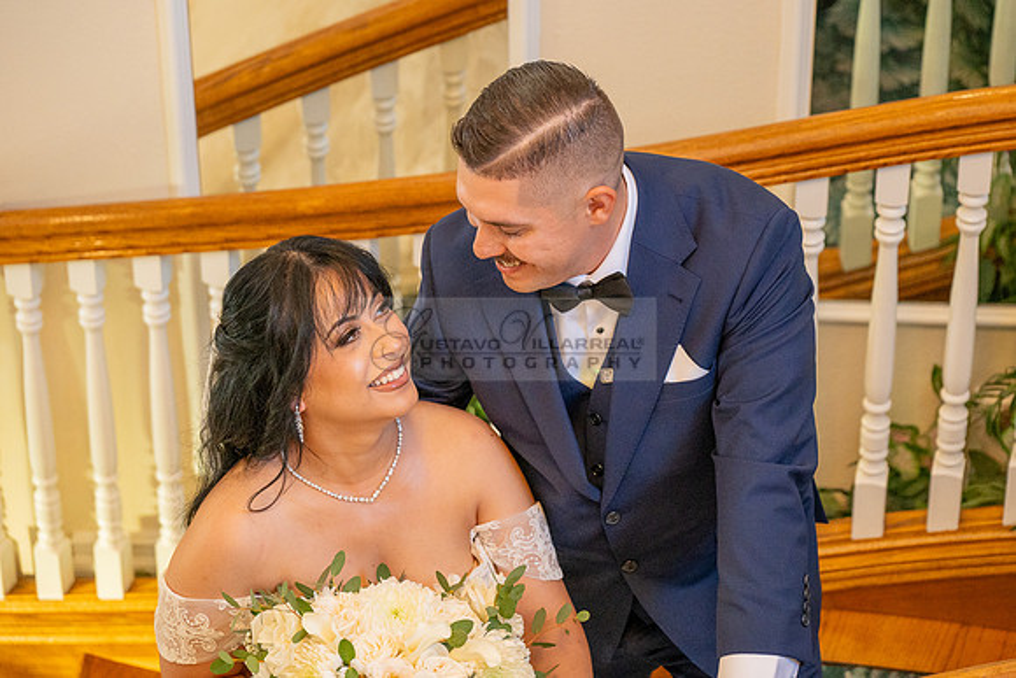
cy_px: 275
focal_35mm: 120
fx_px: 3391
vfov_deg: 11.4
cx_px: 508
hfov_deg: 17.0
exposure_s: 1/200
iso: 1250
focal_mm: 101
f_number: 4
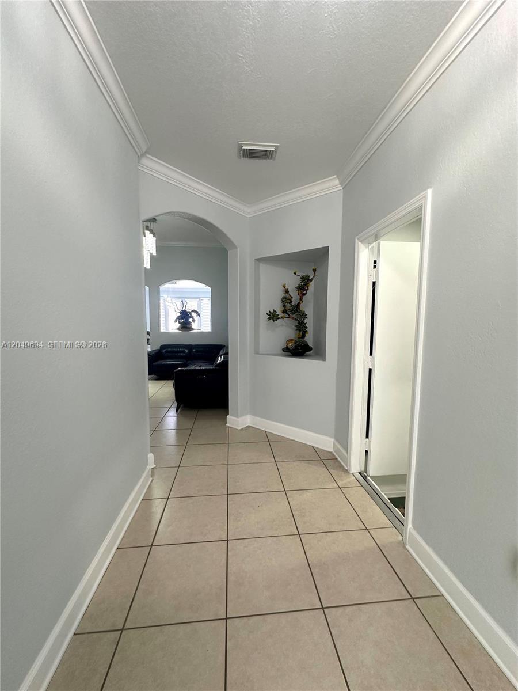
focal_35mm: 14
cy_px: 346
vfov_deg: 102.1
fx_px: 279
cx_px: 259
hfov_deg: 85.7
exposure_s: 1/120
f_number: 2.2
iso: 200
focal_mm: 2.22
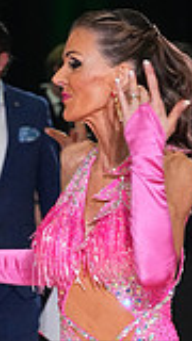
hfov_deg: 2.6
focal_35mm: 468
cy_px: 413
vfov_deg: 4.6
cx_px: 67
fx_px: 4236
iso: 6400
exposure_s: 1/320
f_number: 6.3
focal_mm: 123
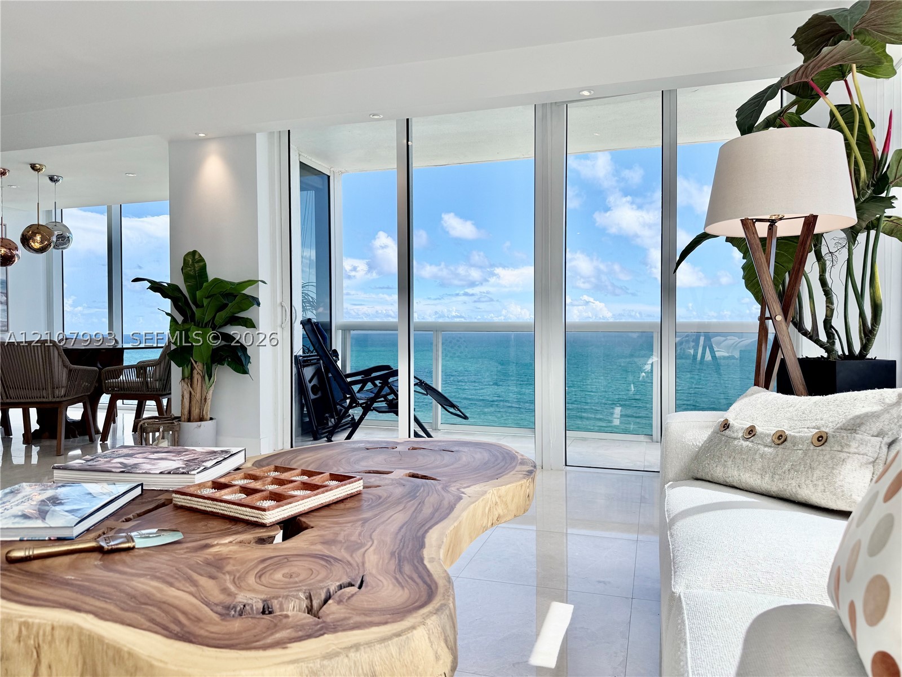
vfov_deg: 56.8
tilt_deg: -0.7
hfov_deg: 71.6
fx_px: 625
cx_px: 451
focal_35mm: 24
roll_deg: +0.3
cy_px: 338
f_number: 1.78
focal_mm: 6.76
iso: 80
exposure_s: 1/1437
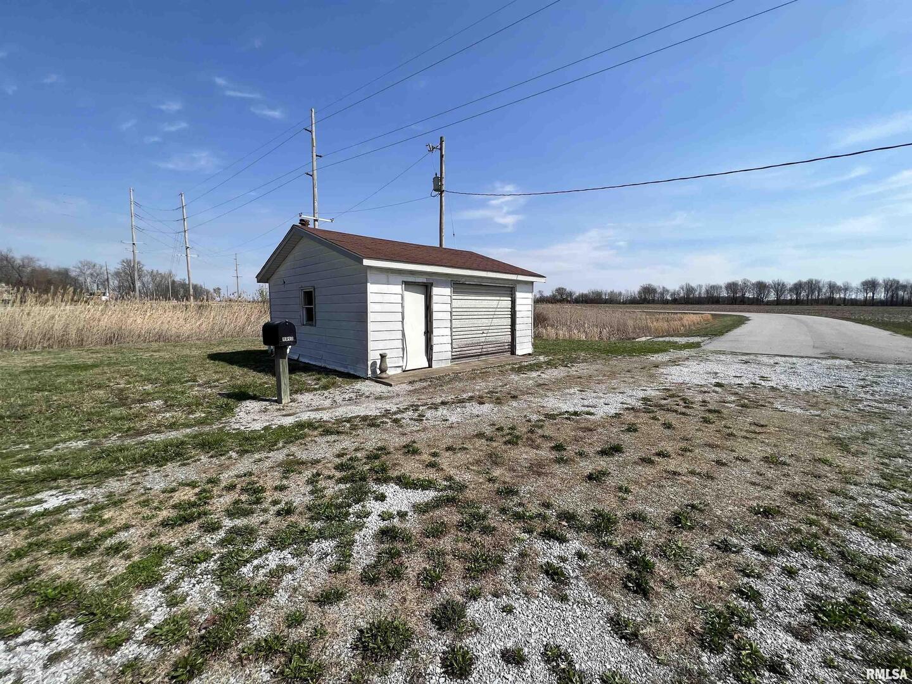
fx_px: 343
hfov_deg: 106.2
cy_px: 342
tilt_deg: -6.5
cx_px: 456
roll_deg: +0.3
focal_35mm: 13
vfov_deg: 89.9
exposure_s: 1/2481
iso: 32
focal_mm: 1.57
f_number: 1.8
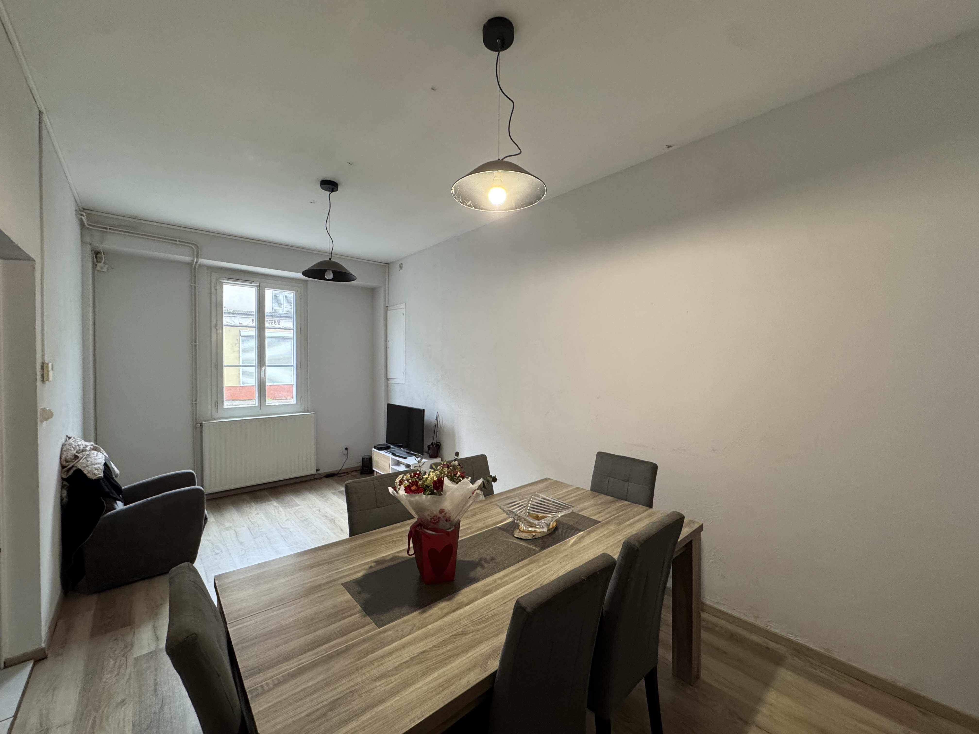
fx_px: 396
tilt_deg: -0.3
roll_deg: +0.0
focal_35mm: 14
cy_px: 367
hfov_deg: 102.1
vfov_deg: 85.7
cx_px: 490
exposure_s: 1/92
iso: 320
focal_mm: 2.22
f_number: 2.2
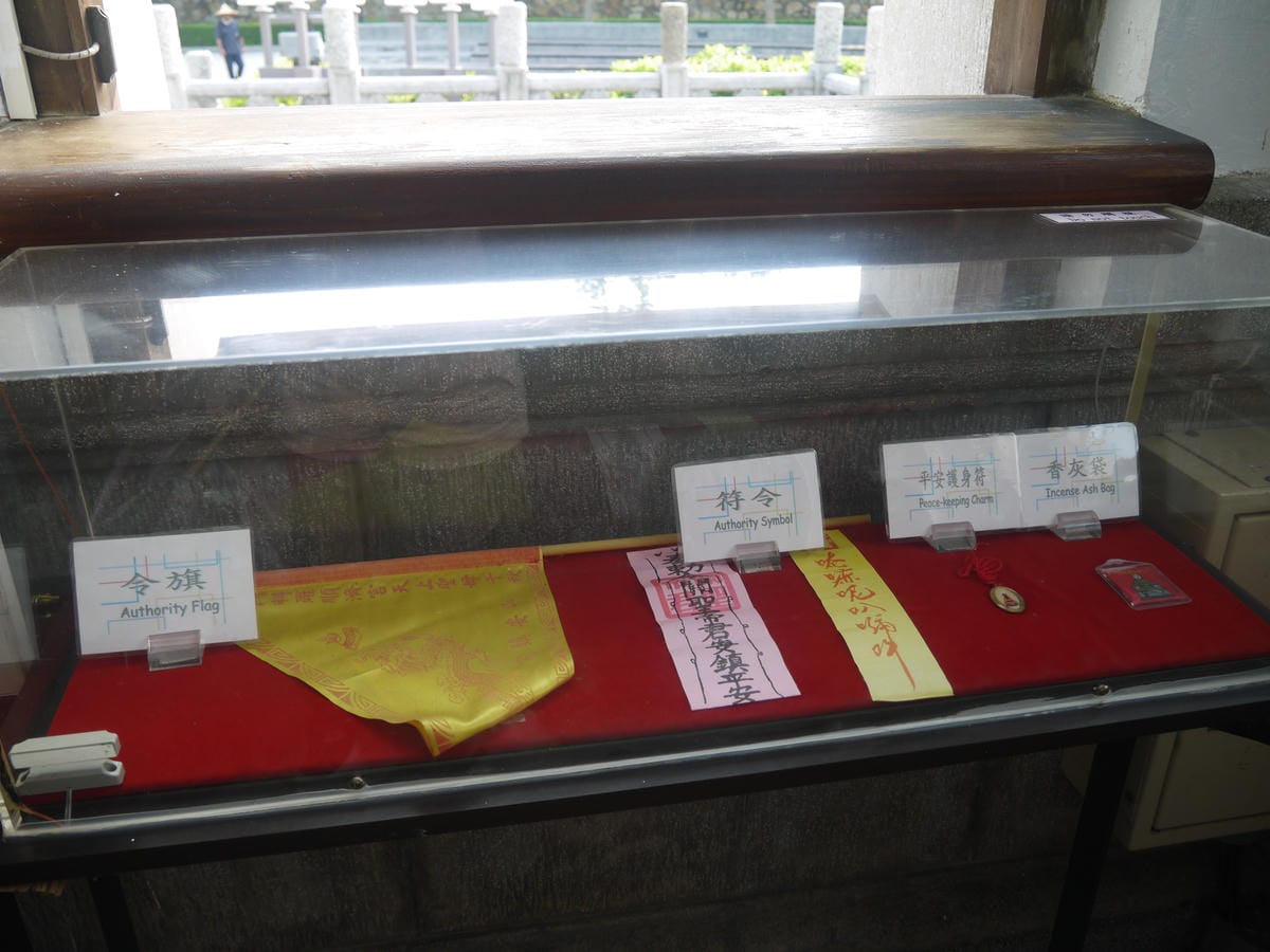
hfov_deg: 63.4
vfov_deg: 49.7
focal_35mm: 28
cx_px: 635
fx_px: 1027
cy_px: 476
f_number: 3.5
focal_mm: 14
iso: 160
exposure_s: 1/125
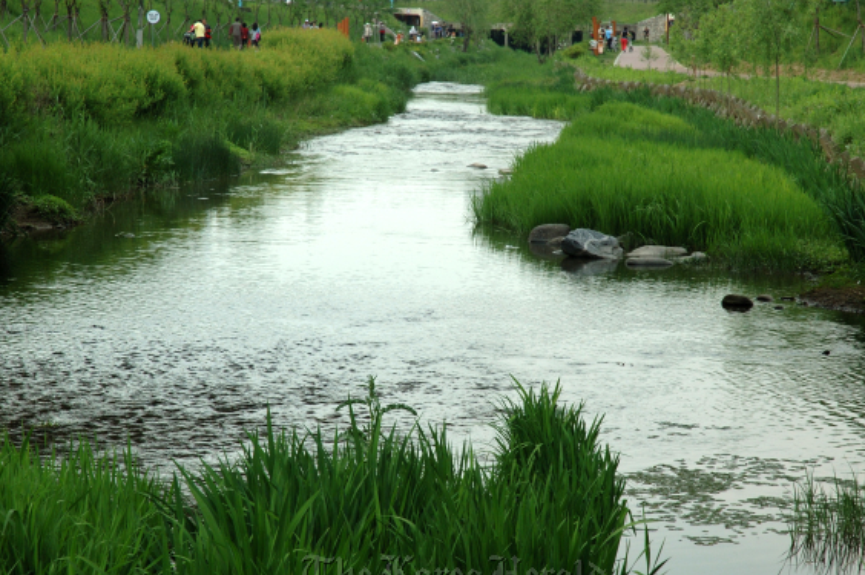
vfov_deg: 11.3
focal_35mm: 121
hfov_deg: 16.9
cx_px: 454
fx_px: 2905
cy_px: 287
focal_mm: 70
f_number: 10
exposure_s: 1/160
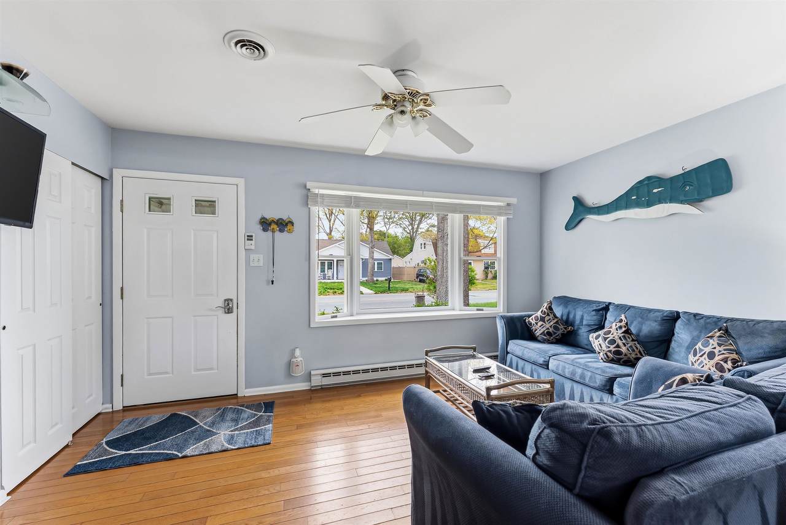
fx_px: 306
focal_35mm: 14
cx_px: 393
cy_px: 262
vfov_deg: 81.3
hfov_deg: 104.2
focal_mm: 14
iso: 640
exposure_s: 1/25
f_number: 7.1
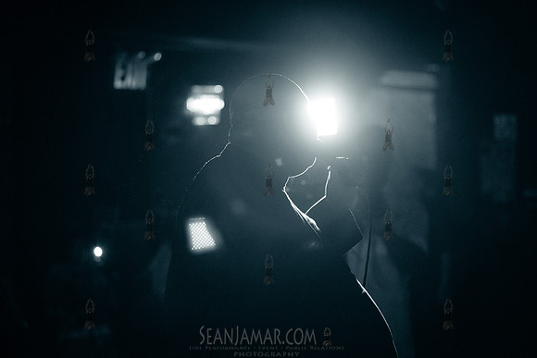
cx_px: 268
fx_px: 1194
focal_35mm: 80
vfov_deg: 17.1
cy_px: 179
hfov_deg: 25.4
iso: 4000
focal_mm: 80
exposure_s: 1/320
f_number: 2.8
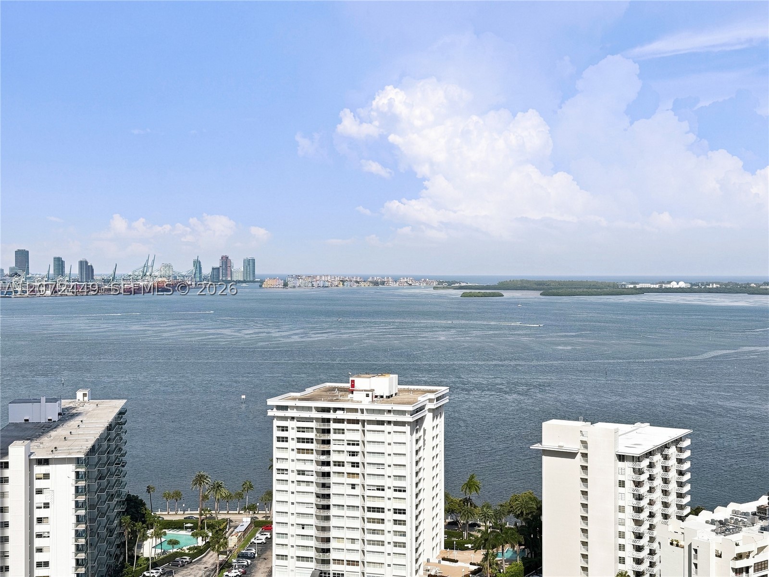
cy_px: 288
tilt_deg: -1.3
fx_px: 1066
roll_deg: +0.0
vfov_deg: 30.3
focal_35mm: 48
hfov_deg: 39.7
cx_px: 384
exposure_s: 1/11364
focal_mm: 6.8
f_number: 1.8
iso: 64
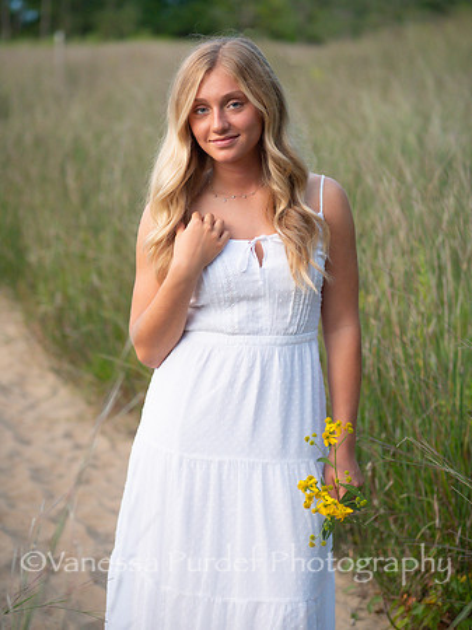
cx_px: 236
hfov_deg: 17.2
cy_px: 315
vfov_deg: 22.8
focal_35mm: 86
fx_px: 1565
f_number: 1.6
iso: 800
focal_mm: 43
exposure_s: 1/500
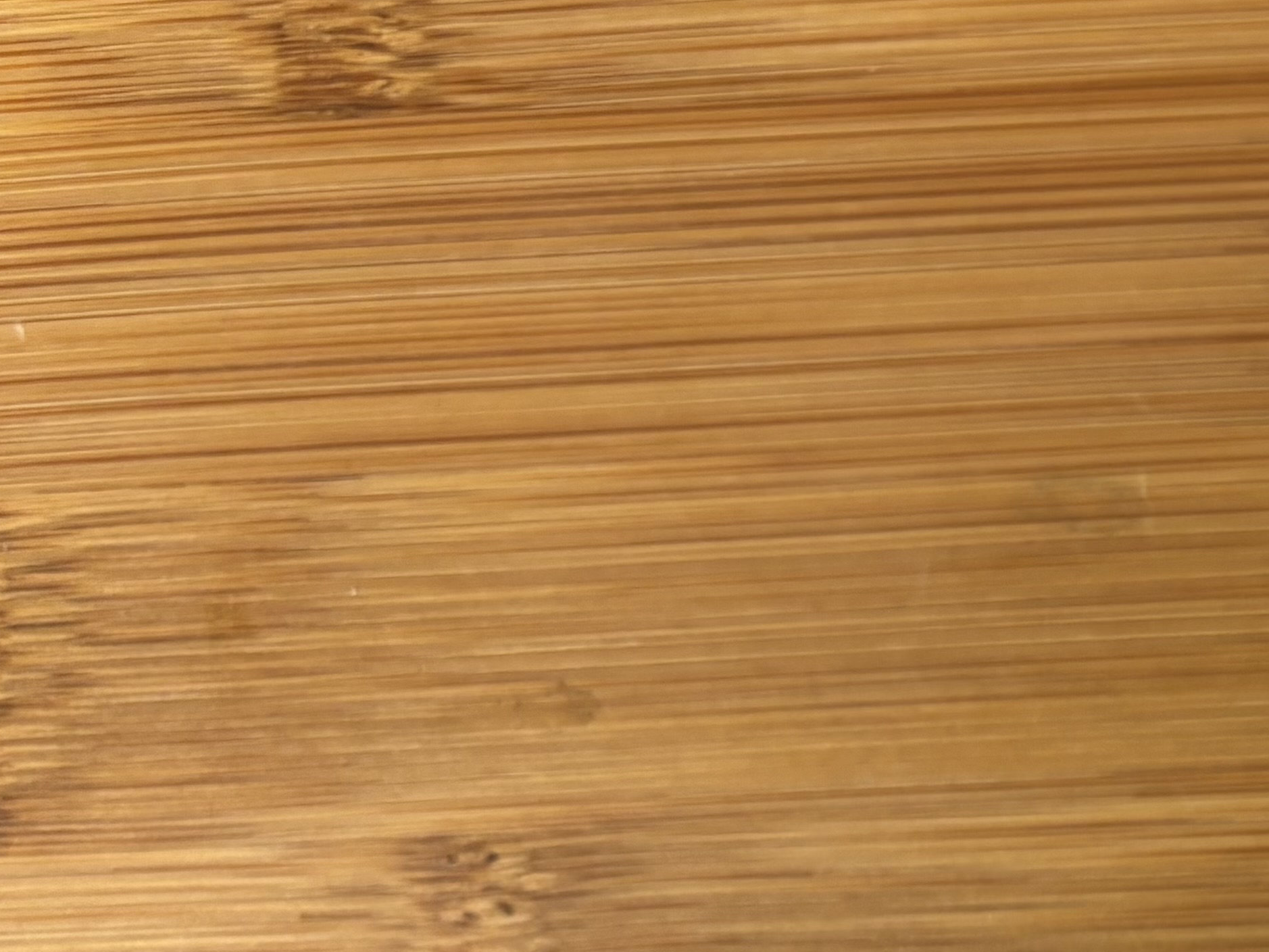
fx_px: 2896
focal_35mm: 79
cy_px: 1303
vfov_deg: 17.3
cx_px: 1718
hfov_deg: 21.9
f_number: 1.6
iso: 80
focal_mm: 5.96
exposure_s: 1/100
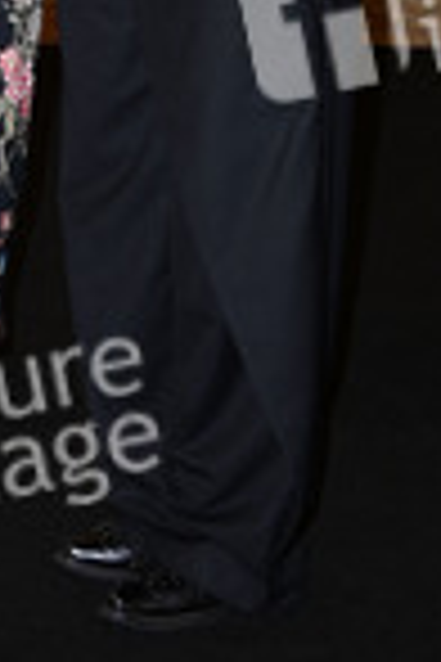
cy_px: -230
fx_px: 3105
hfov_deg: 8.1
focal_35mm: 169
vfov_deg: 11.8
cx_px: 58
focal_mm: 62
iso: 640
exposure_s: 1/250
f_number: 5.6
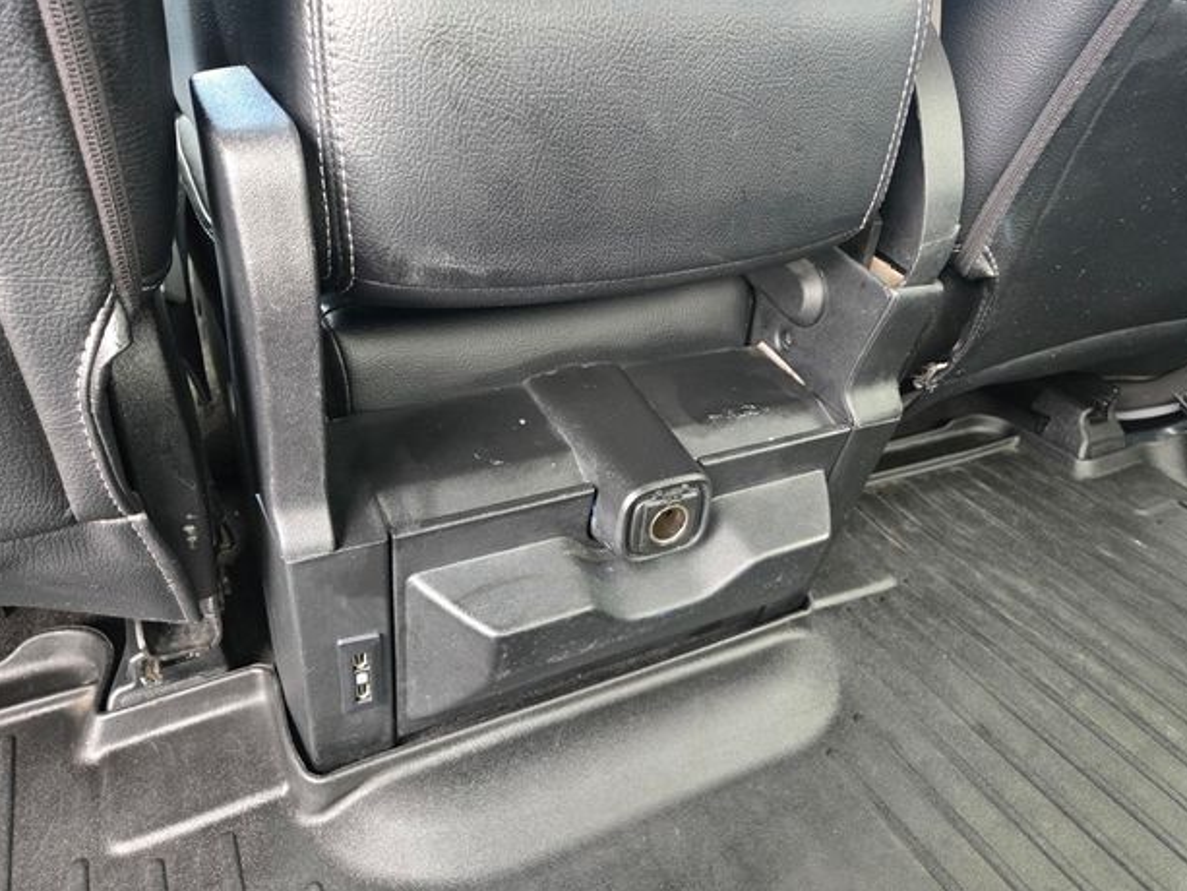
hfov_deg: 71.6
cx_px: 581
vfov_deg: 56.8
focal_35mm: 24
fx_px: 823
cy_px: 463
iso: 1000
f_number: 1.8
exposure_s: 1/120
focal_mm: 5.4
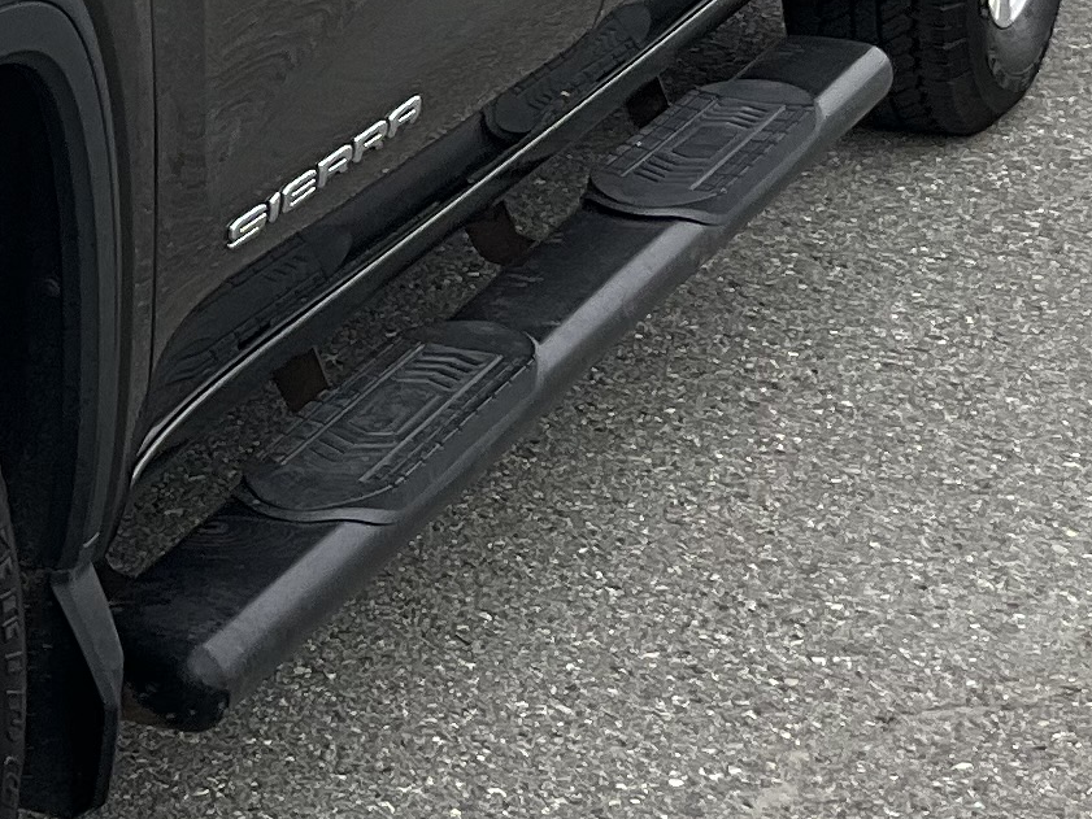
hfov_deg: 13.3
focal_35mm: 139
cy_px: -25
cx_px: -613
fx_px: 4386
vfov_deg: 10.6
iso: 25
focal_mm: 3
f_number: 1.8
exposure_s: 1/454
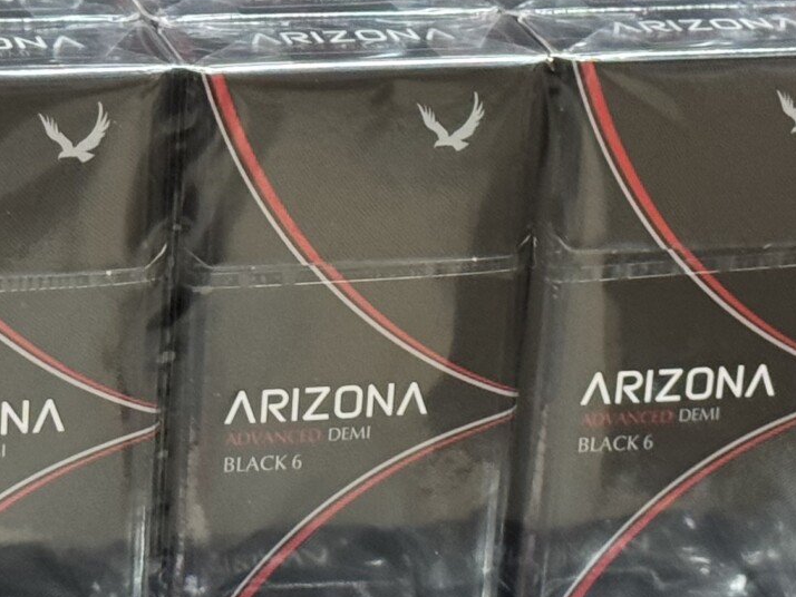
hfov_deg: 11.5
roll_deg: -2.0
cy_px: 335
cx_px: 212
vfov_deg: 8.6
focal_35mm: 172
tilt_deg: -18.2
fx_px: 3956
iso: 250
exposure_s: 1/55
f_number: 1.78
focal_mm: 6.76
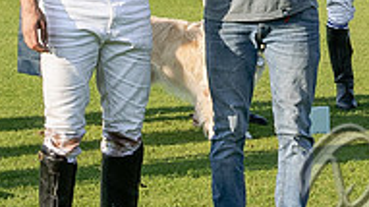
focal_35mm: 226
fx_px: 2209
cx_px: 412
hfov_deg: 9.4
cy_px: 8
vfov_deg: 5.3
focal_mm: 22.7
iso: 200
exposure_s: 1/500
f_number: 5.6
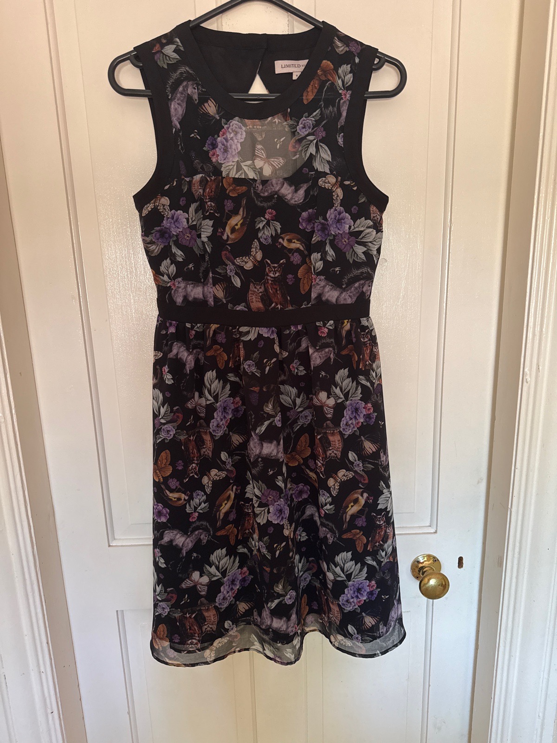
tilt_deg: -13.8
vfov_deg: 71.6
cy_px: 372
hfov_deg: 56.8
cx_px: 278
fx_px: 515
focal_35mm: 24
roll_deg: +1.3
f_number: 1.78
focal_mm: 6.76
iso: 250
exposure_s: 1/60
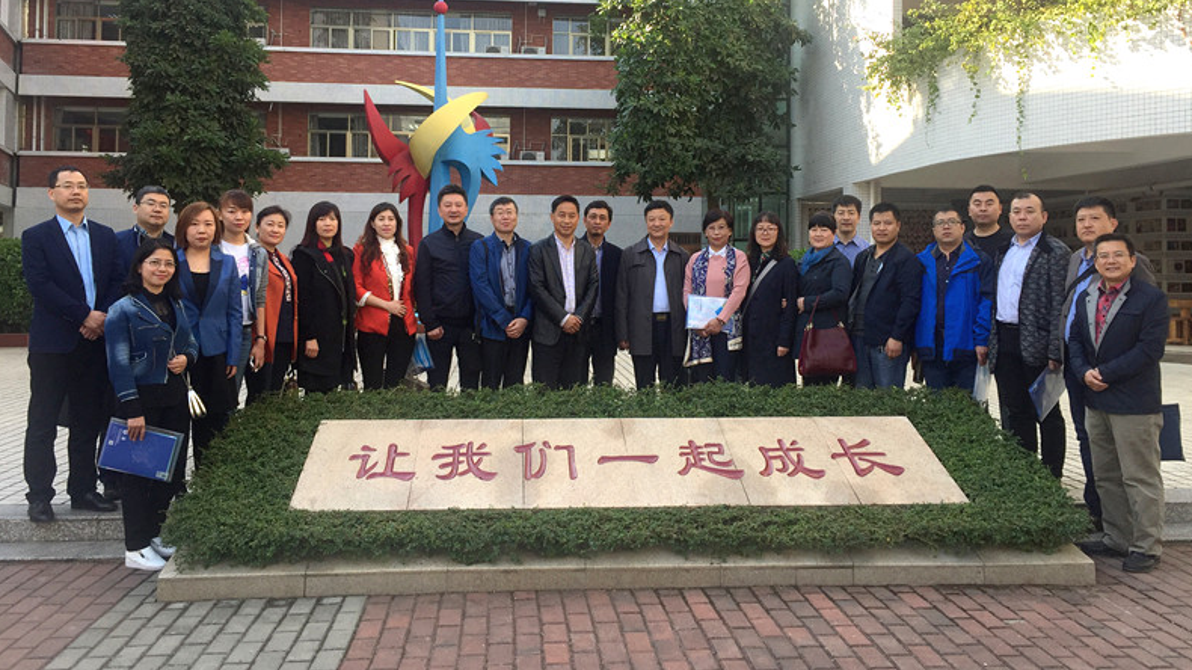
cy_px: 229
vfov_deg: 36.3
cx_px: 599
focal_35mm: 32
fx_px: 1011
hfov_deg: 61.0
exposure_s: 1/347
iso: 32
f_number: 2.2
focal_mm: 4.15
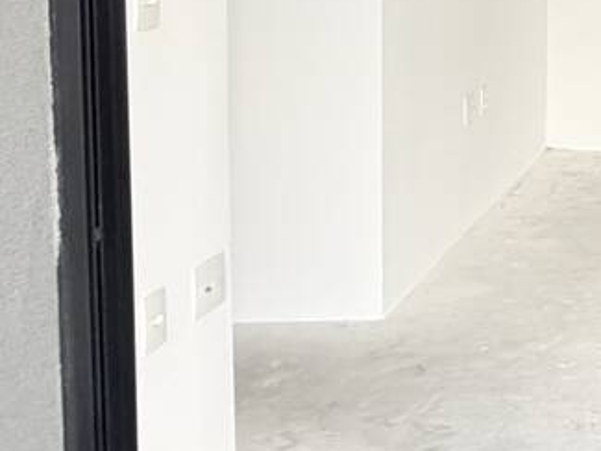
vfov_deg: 22.8
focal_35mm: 62
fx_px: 1077
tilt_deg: -6.6
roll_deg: -3.8
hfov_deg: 22.4
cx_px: 1006
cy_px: 9
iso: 320
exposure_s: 1/65
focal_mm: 2.22
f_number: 2.2
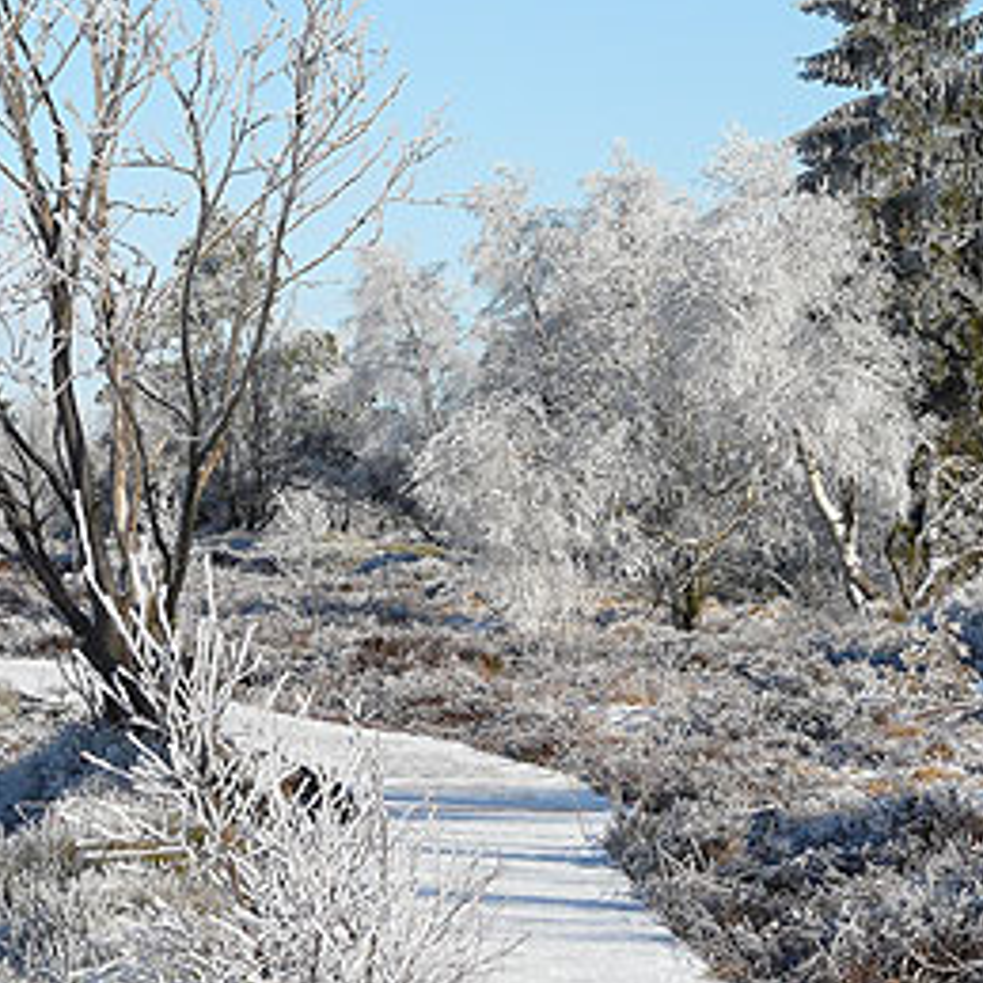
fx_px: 6072
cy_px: 505
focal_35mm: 189
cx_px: 478
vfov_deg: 9.3
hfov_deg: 9.3
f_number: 5.6
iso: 100
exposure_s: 1/400
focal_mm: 20.2
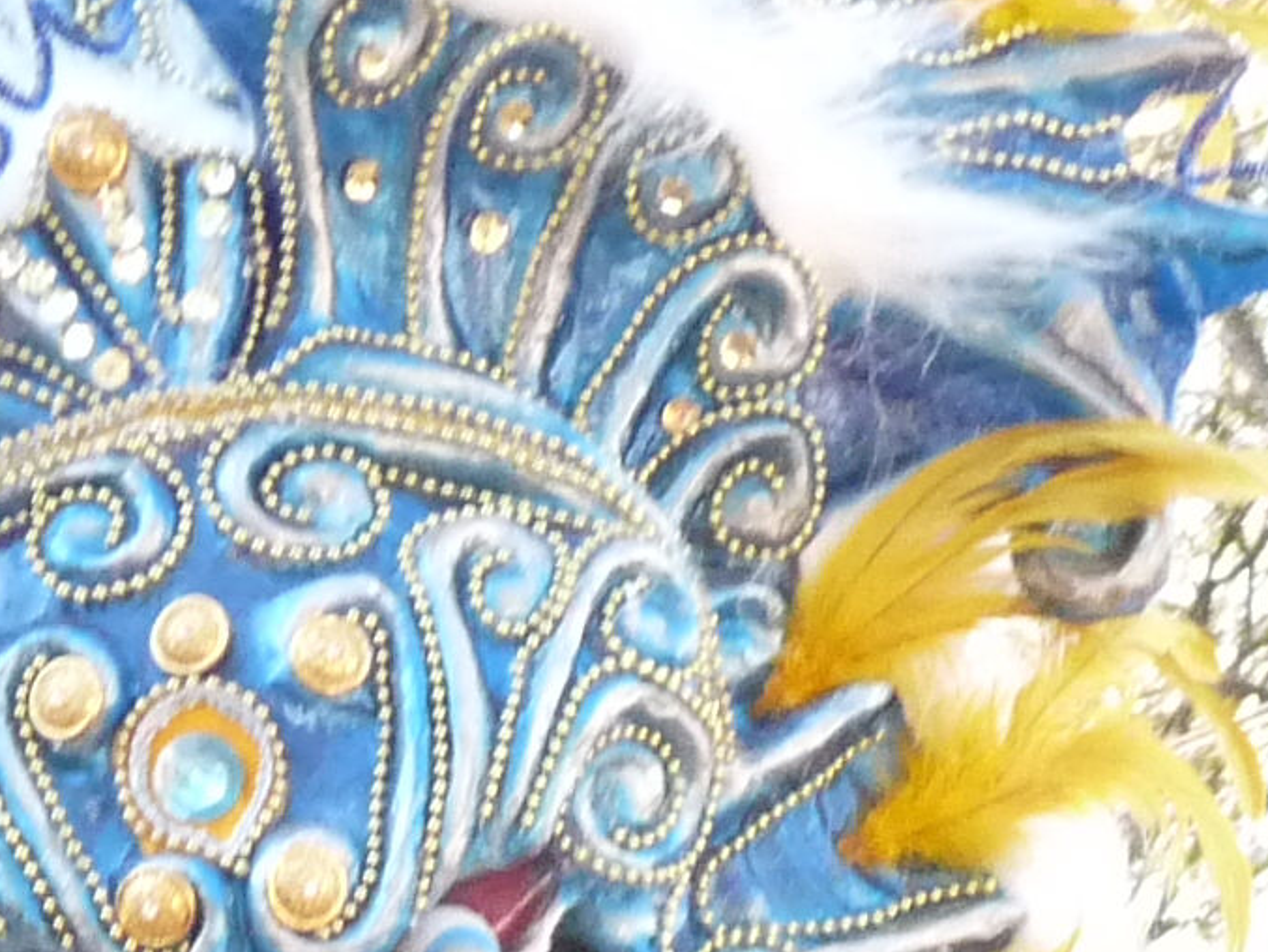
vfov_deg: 6.6
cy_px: 1104
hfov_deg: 8.9
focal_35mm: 223
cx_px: 397
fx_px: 8170
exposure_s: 1/250
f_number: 3
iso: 320
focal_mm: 7.4
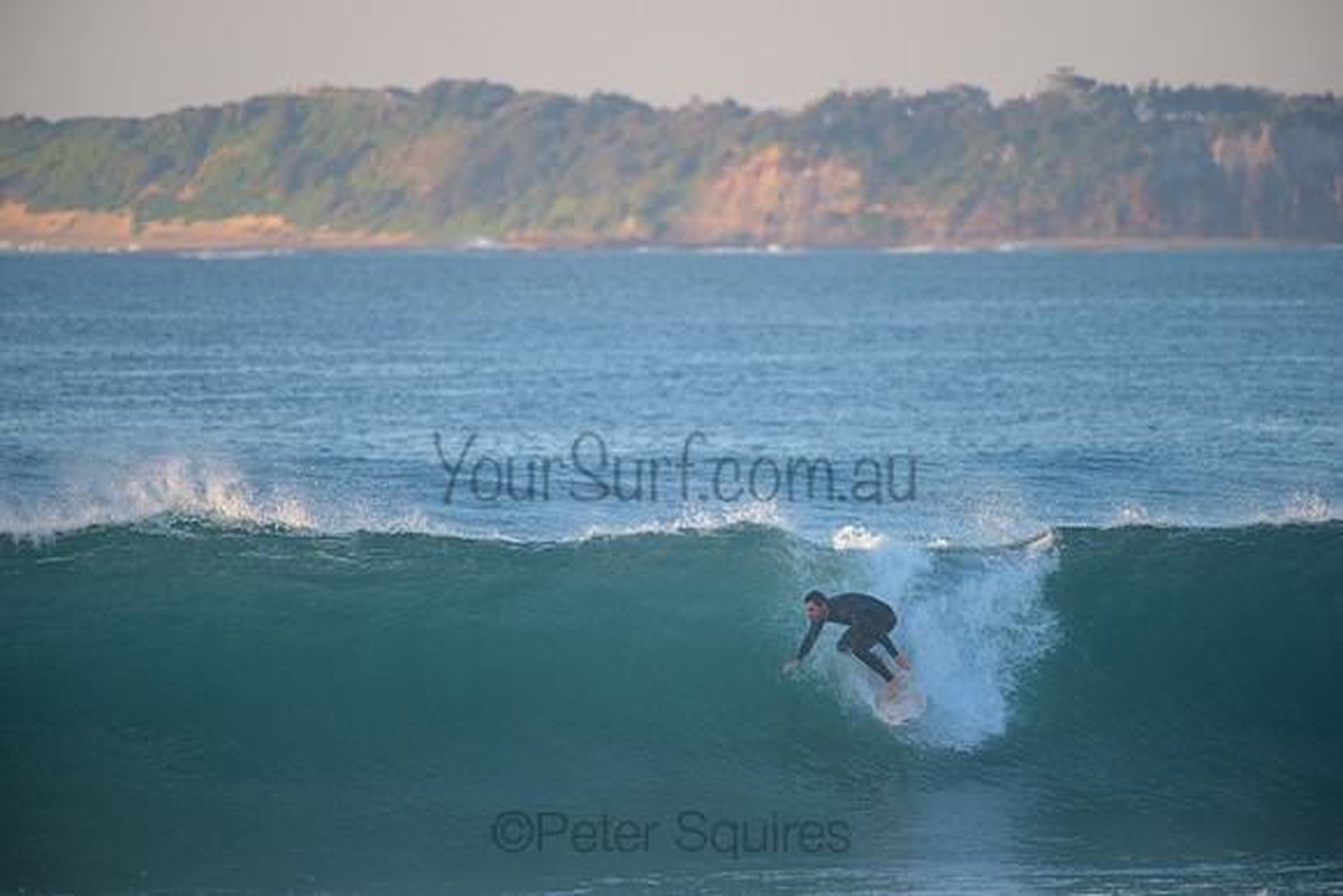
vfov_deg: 2.8
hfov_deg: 4.1
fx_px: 18656
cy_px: 448
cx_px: 672
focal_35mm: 500
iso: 720
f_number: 5.6
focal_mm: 500
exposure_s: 1/1250
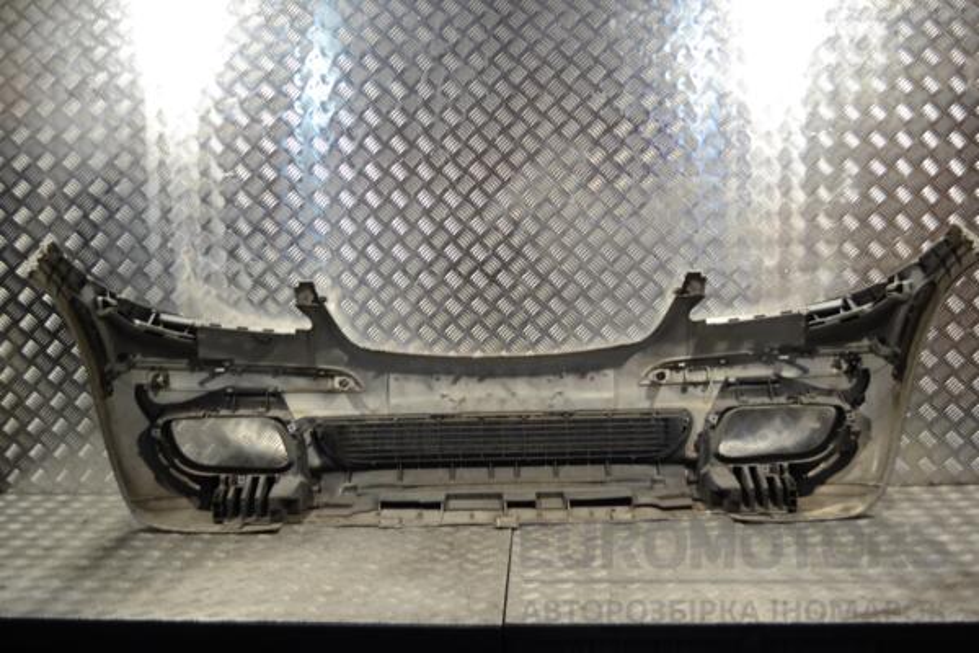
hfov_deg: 49.6
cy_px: 326
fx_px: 1061
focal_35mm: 39
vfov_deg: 34.2
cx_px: 490
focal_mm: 26
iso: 110
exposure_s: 1/30
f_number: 4.2
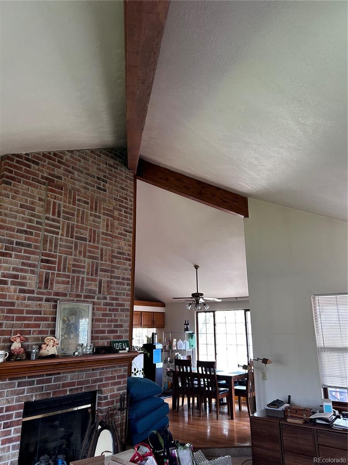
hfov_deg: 53.1
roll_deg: +1.4
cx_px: 174
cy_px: 232
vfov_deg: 67.3
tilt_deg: +17.6
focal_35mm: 26
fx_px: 349
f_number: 1.5
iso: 125
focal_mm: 5.7
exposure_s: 1/121
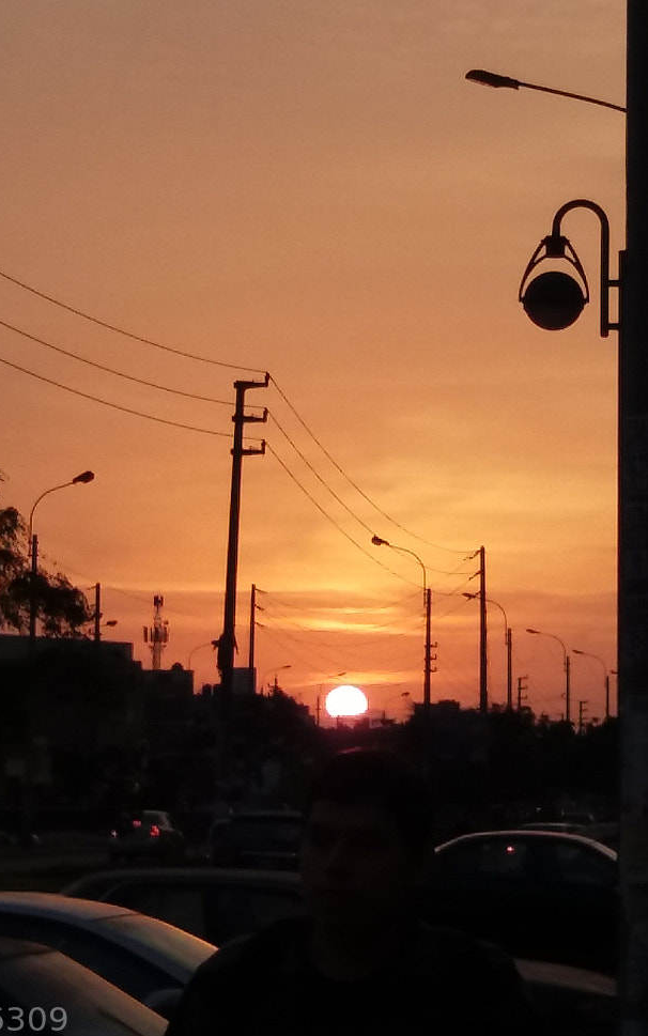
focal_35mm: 49
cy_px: 462
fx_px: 1384
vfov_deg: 41.0
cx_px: 364
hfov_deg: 26.3
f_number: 1.9
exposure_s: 1/303
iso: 64
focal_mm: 3.7
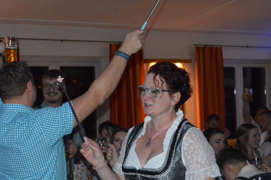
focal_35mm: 88
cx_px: 129
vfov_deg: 15.5
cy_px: 90
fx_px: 661
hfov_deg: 23.2
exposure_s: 1/60
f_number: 5
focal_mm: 35
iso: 3200
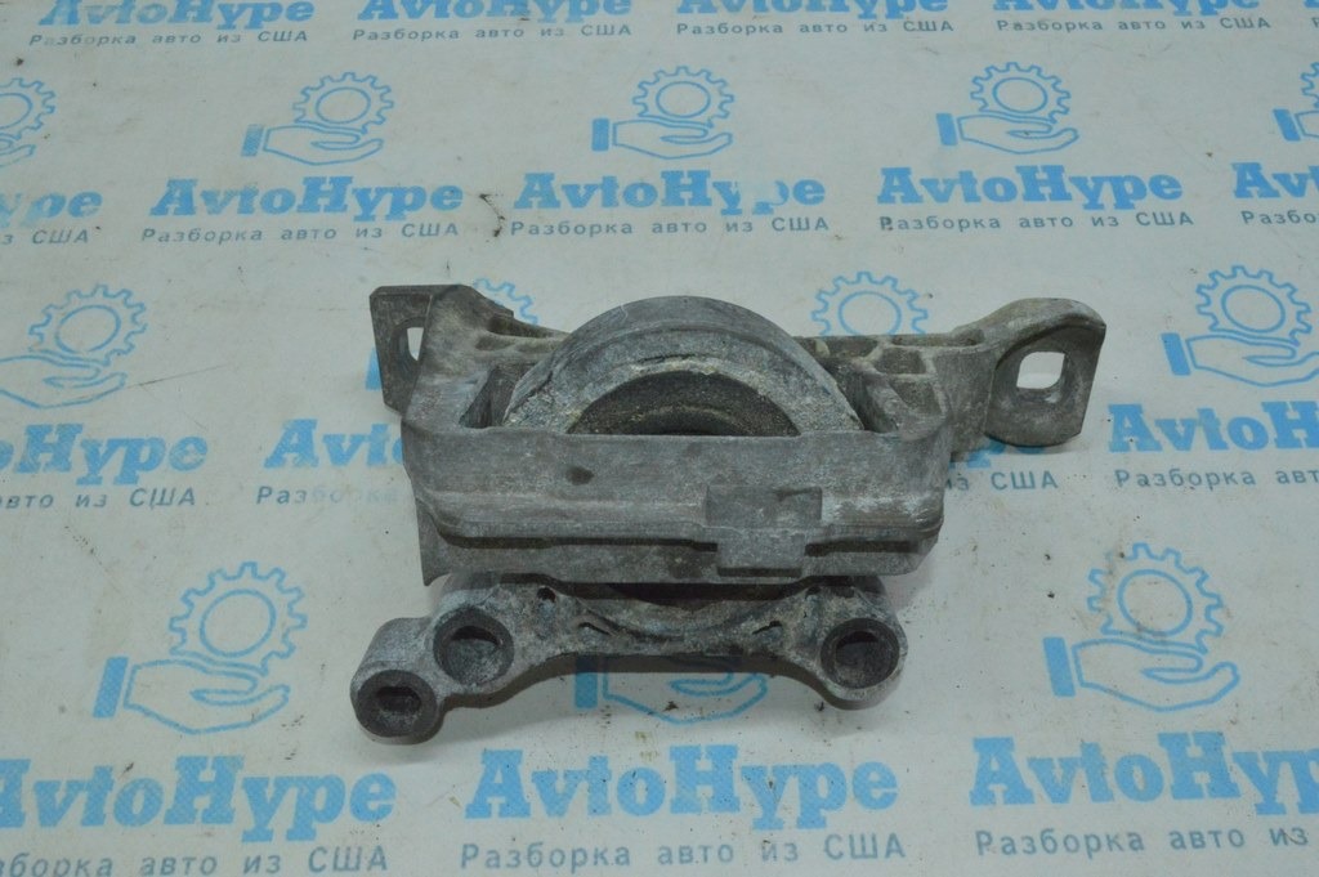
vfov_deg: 39.9
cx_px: 660
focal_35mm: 33
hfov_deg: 57.3
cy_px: 438
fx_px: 1208
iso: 5600
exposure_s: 1/60
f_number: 25
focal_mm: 22
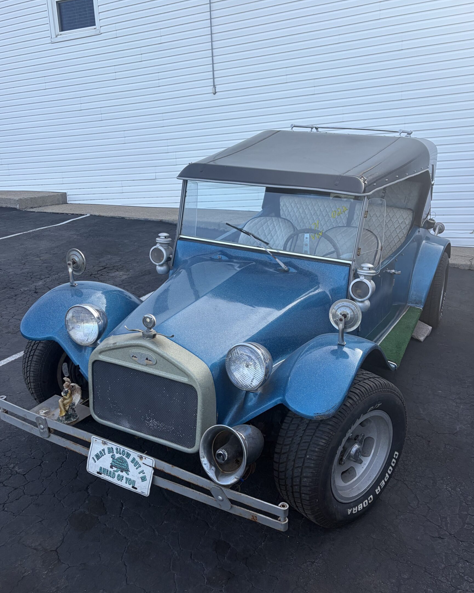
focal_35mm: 30
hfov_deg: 48.5
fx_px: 526
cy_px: 291
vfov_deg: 58.8
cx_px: 254
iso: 50
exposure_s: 1/1155
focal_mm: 5.96
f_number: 1.6
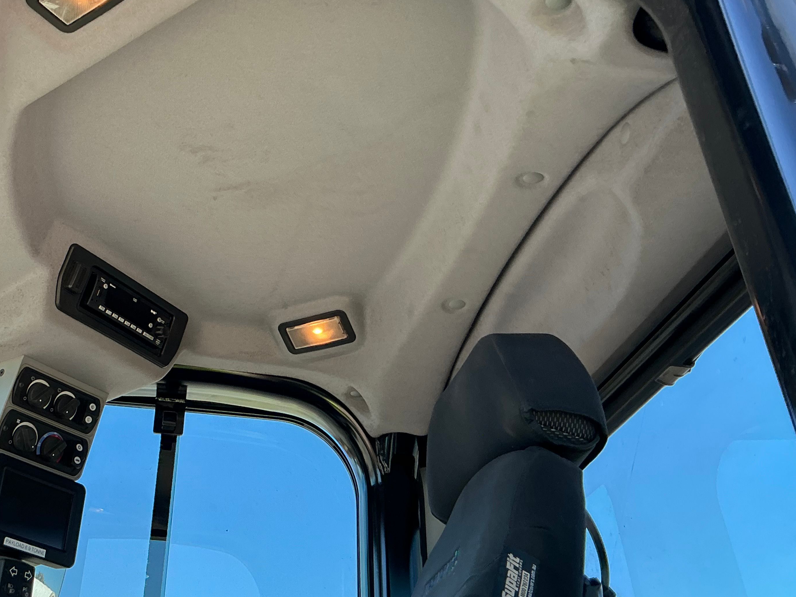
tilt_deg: +35.3
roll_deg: -1.8
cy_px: 246
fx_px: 943
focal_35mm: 41
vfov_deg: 35.0
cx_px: 238
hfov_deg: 44.8
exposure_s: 1/229
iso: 20
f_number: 1.8
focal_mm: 3
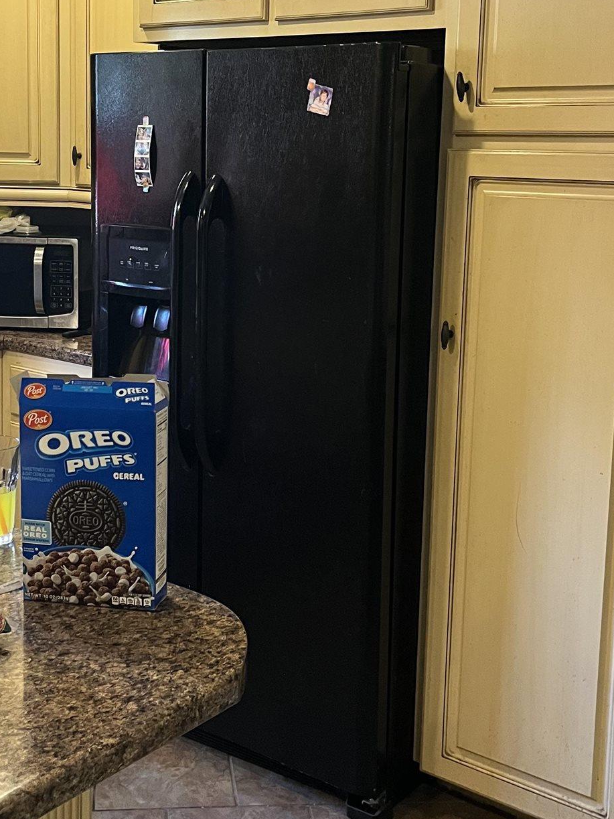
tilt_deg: -7.7
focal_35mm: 49
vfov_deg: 38.6
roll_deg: -0.4
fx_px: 1159
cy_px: 297
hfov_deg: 29.5
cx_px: 222
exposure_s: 1/60
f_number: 1.6
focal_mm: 5.1
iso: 400
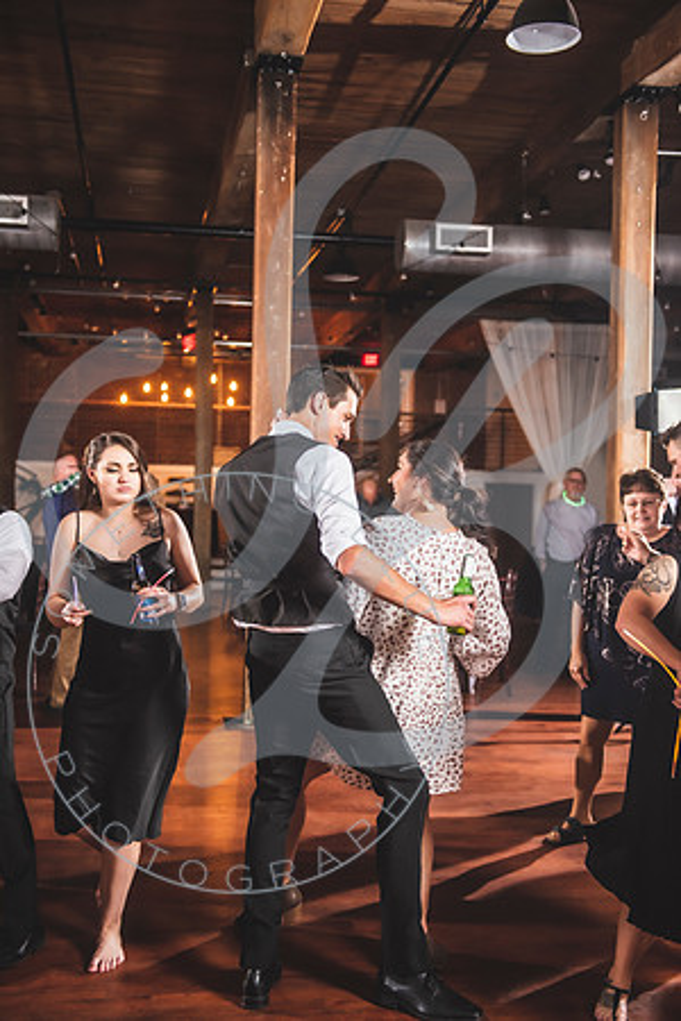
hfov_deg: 33.4
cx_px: 340
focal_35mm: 40
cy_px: 510
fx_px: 1135
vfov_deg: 48.5
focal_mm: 40
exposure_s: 1/200
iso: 1000
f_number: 2.8
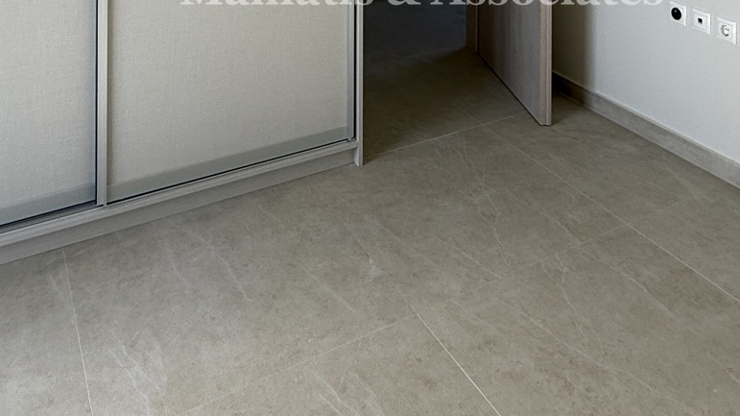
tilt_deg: +0.6
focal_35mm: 38
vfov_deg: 24.1
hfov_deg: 52.6
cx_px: 419
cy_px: -218
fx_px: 745
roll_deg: -0.8
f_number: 2.2
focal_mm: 2.22
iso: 50
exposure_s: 1/250
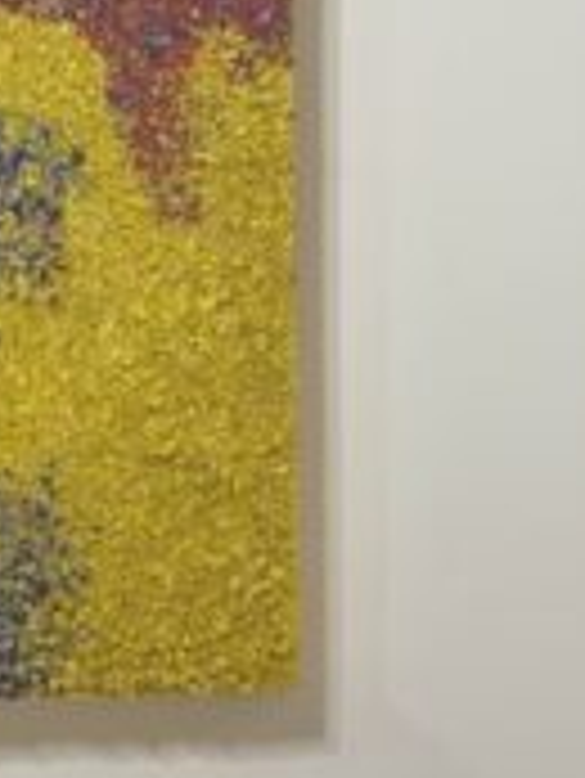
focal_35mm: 120
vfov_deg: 16.4
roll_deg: +1.9
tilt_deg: -5.1
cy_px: 504
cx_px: -45
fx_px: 2701
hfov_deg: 12.2
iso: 50
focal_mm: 5.96
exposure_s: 1/60
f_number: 1.6
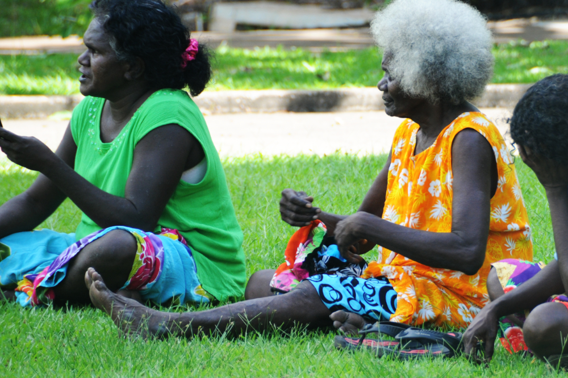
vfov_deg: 4.6
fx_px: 4732
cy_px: 189
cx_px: 284
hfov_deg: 6.9
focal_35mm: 300
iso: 250
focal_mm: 200
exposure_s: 1/200
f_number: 6.3
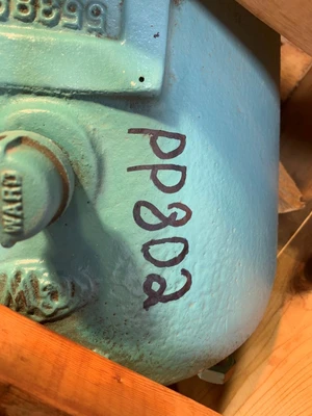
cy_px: 208
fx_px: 312
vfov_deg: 67.3
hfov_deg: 53.1
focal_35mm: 26
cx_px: 156
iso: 50
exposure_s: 1/60
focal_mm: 4.25
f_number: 1.8
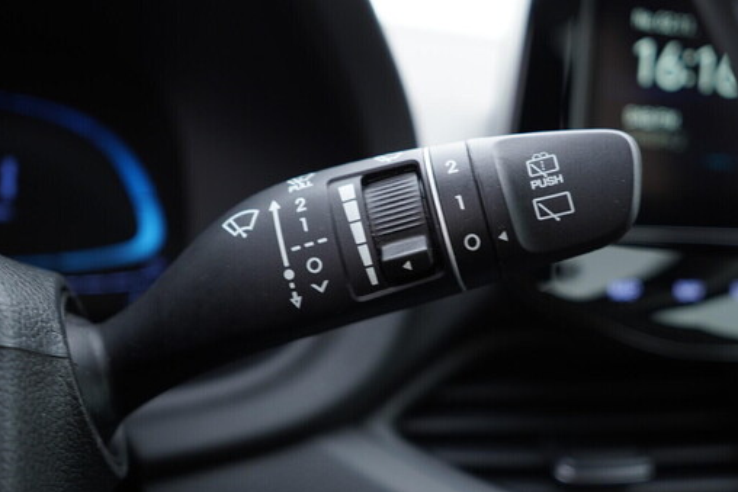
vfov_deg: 34.2
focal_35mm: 39
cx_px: 362
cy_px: 255
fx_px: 800
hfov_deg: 49.5
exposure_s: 1/40
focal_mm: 24
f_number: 2.8
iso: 250
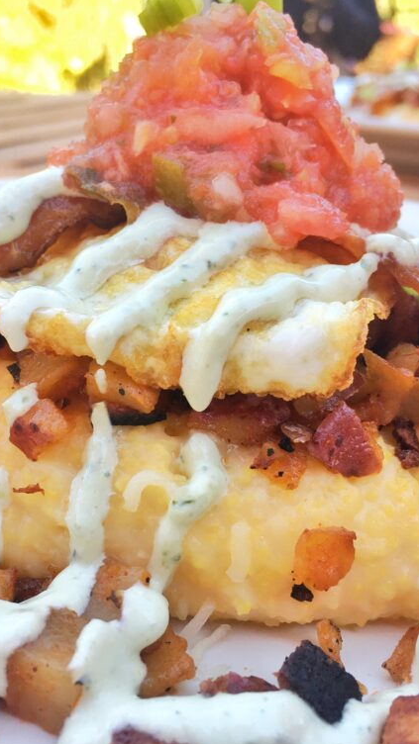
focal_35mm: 43
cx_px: 195
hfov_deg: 27.7
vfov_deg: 47.4
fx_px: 849
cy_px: 378
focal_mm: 4.15
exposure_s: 1/120
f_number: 2.2
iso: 32
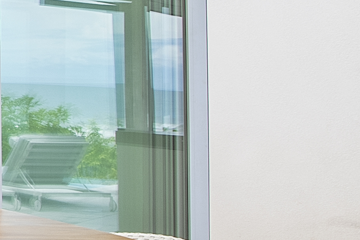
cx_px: -563
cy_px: 43
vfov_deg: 12.1
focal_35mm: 113
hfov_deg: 12.8
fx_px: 1130
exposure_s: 1/50
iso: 320
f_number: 7.1
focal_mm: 17
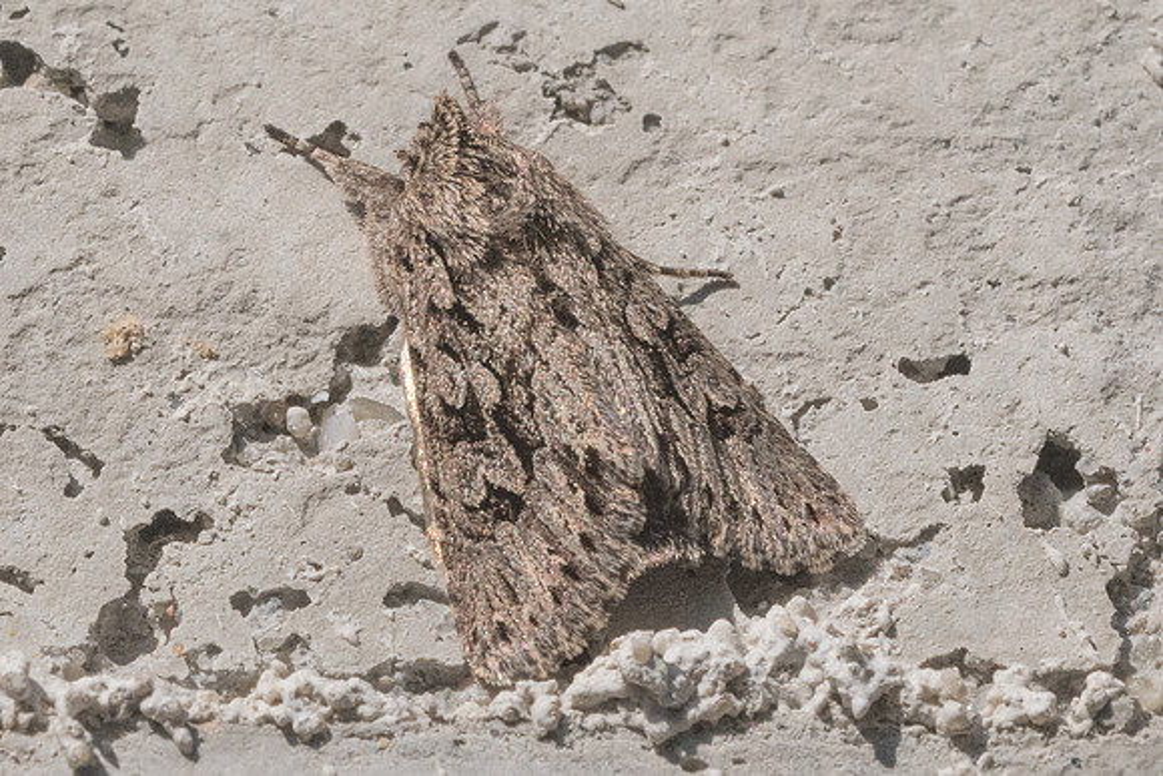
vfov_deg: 3.0
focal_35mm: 462
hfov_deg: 4.5
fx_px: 14919
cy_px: 230
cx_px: 530
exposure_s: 1/640
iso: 800
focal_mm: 150
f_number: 20
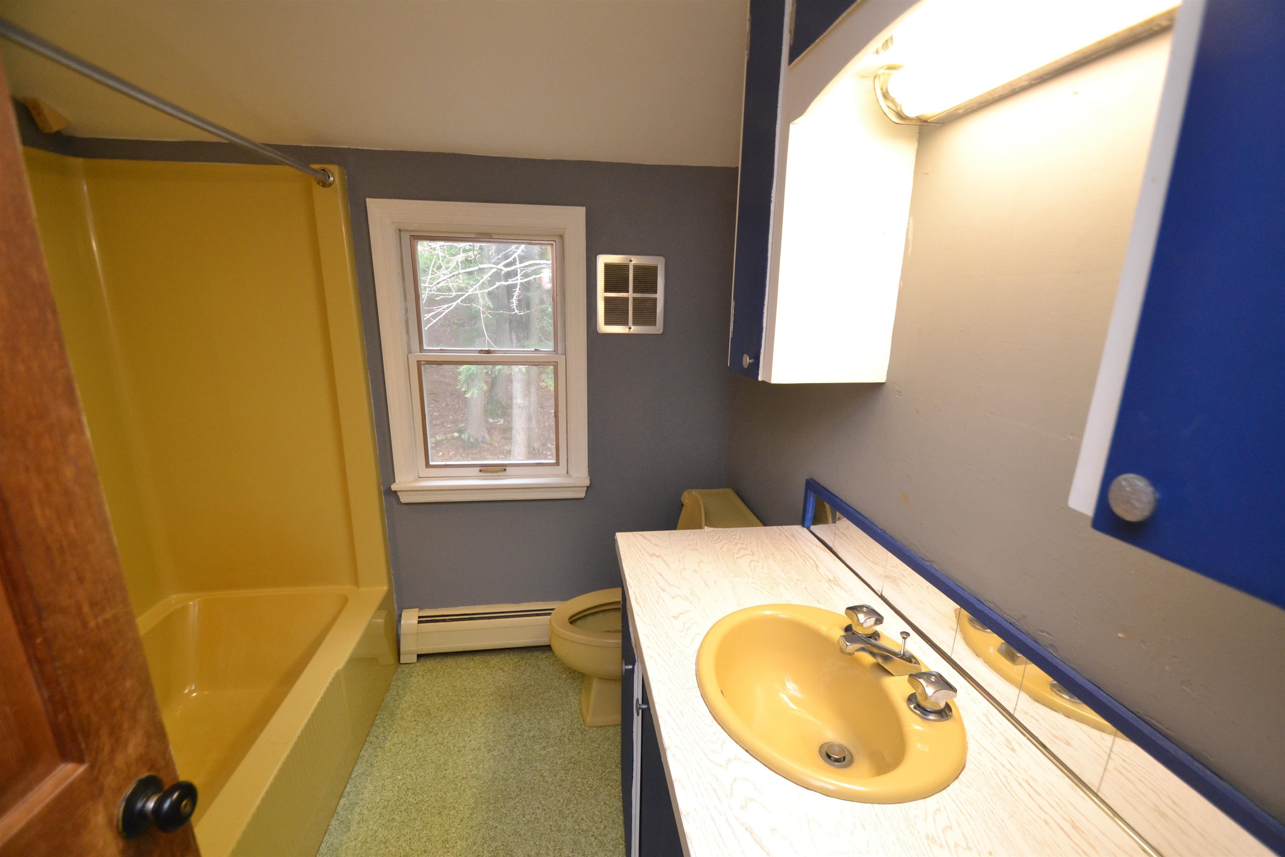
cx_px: 642
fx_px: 535
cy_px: 428
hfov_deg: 100.4
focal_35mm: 15
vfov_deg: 77.3
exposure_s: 1/60
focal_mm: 10
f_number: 3.5
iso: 1250
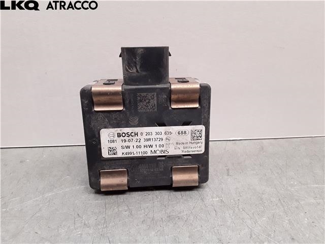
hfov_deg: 63.4
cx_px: 162
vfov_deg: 49.7
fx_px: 263
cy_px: 122
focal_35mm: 28
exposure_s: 1/100
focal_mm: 2.91
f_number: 1.9
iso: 100
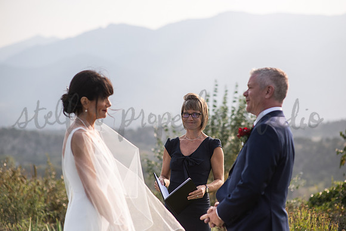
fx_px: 817
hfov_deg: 23.9
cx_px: 173
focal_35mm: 85
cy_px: 116
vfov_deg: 16.1
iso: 160
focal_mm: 85
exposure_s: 1/8000
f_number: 2.5
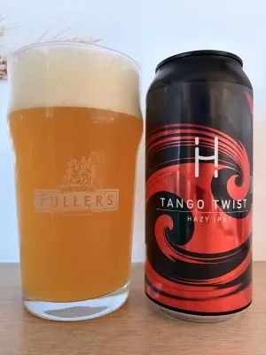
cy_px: 178
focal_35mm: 26
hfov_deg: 53.1
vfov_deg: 67.3
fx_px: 266
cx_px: 133
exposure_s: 1/60
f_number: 1.6
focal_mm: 5.96
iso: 320
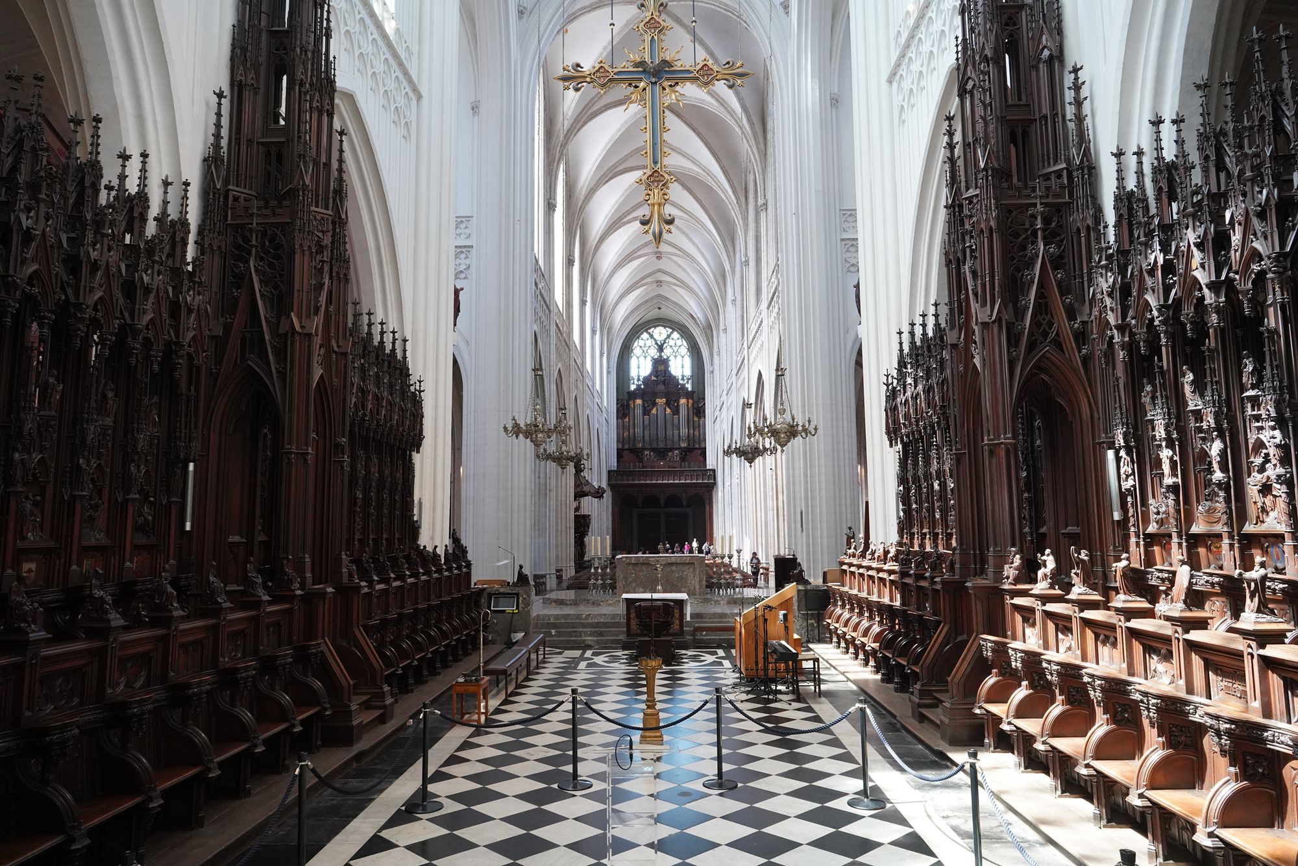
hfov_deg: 73.7
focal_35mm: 24
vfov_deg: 53.1
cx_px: 649
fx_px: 865
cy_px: 433
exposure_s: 1/80
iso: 3200
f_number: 7.1
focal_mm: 24
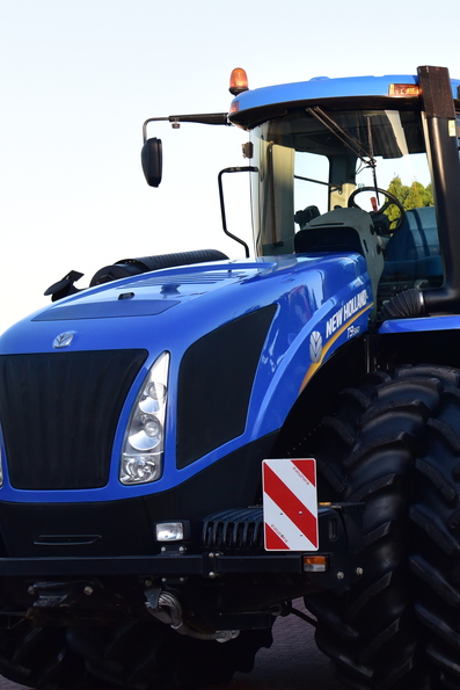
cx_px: 495
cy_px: 353
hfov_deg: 13.6
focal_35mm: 99
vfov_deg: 20.6
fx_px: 1896
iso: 1250
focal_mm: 46
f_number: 5
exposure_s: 1/1600
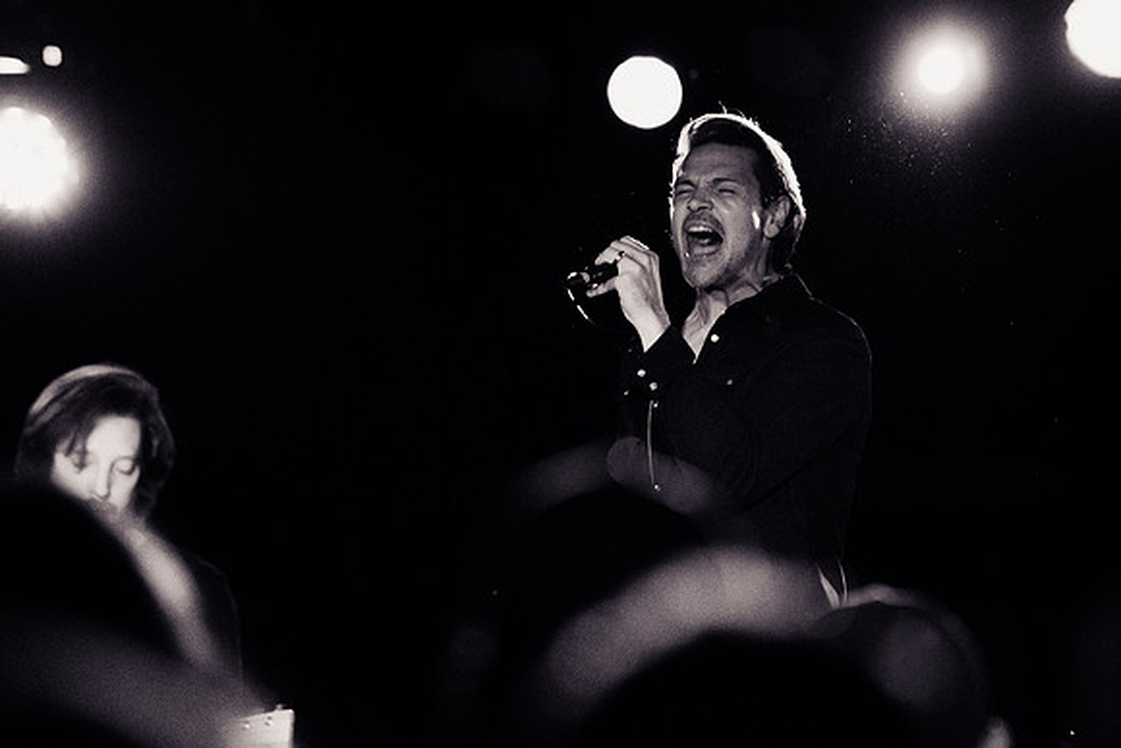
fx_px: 6453
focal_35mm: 207
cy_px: 334
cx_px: 637
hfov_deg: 9.9
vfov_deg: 6.6
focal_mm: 180
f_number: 3.5
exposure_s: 1/400
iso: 3200
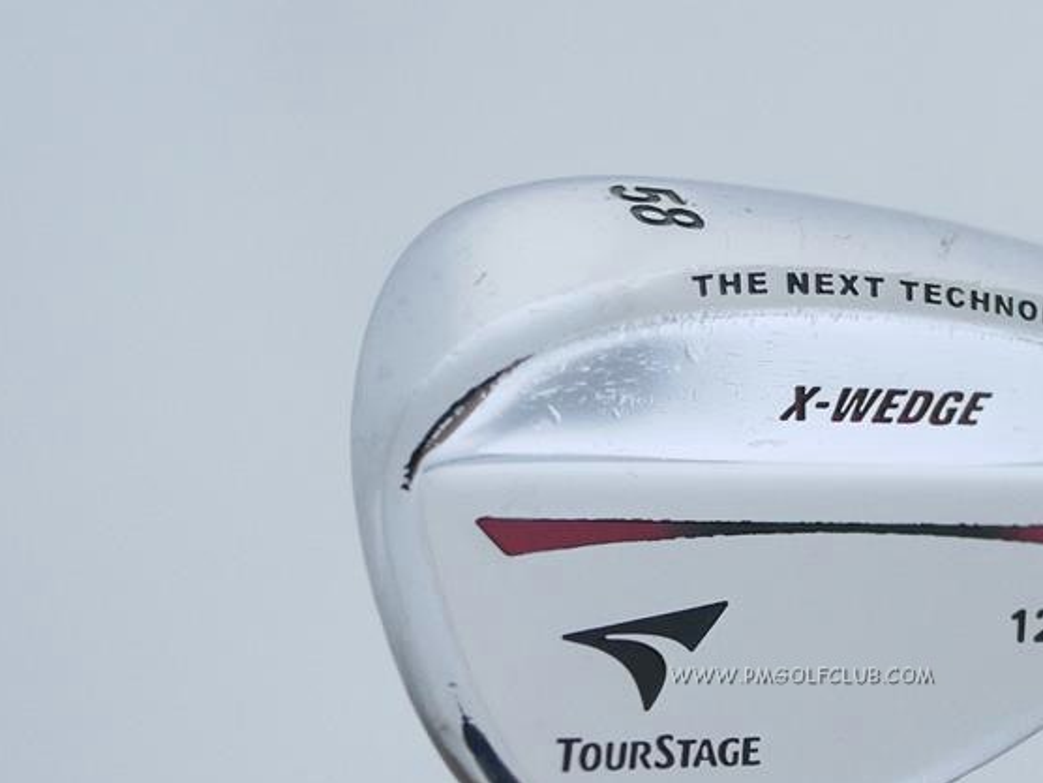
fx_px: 2772
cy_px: 505
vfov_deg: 16.0
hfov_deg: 21.1
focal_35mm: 92
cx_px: 802
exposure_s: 1/160
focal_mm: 25
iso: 1600
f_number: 4
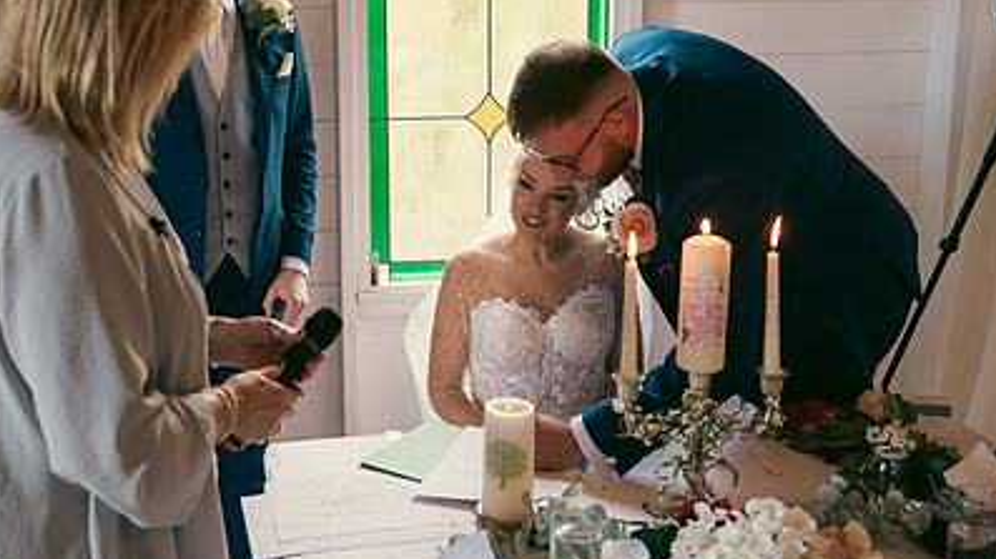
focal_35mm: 49
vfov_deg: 24.3
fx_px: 1294
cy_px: 197
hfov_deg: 41.9
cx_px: 386
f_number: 3.5
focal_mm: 32
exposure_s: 1/160
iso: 640
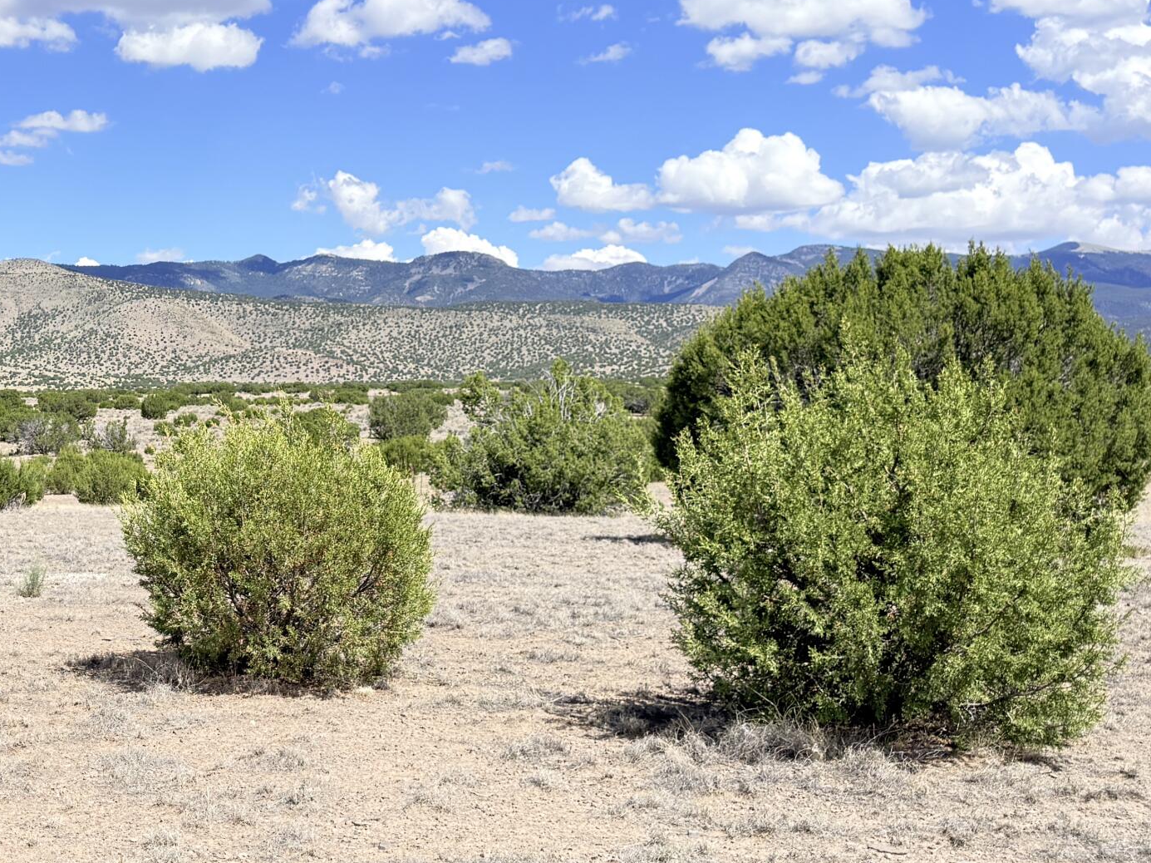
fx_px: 1729
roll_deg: -0.7
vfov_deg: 27.9
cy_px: 311
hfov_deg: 34.9
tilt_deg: +3.2
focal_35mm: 52
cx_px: 137
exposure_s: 1/3021
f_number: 1.78
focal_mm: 6.76
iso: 100
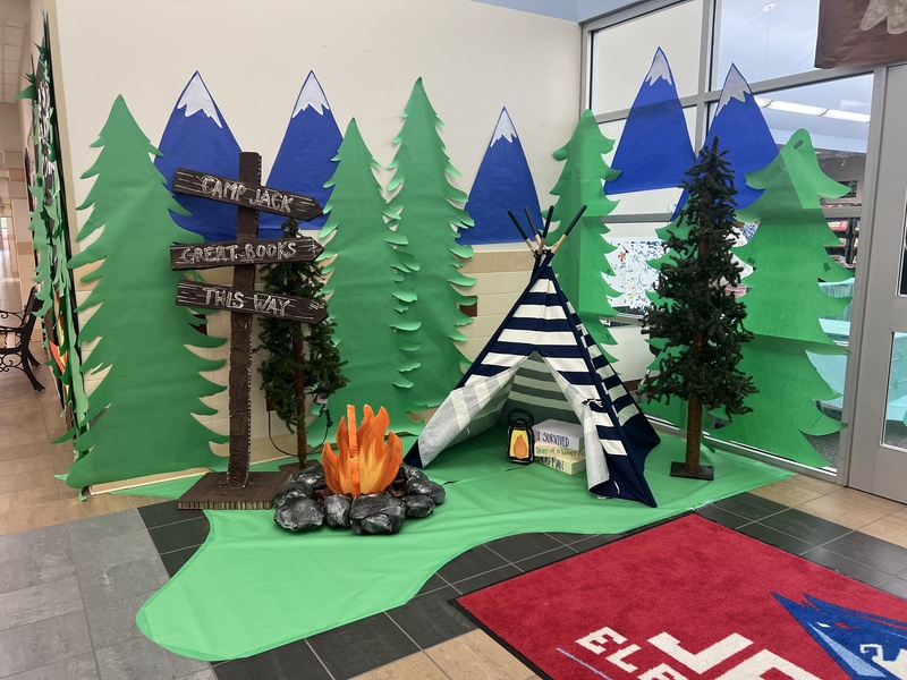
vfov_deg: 53.1
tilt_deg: -9.6
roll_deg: +0.2
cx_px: 454
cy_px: 340
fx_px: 681
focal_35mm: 26
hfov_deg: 67.3
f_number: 1.5
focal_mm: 5.7
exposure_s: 1/120
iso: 125
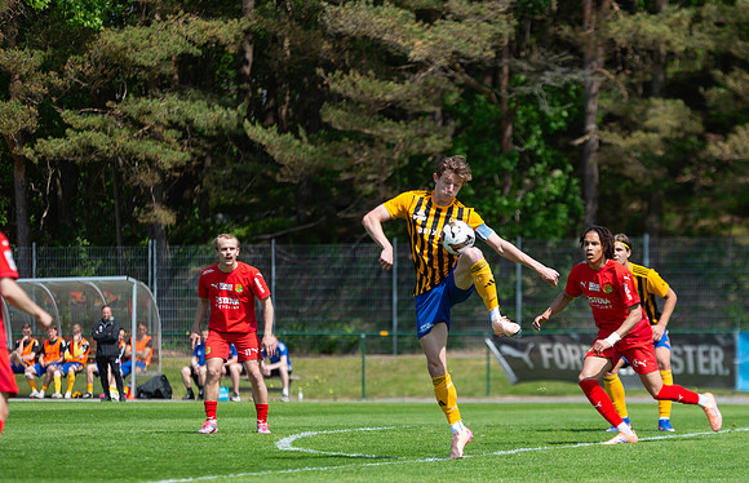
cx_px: 469
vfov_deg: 6.1
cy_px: 312
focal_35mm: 221
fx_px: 4555
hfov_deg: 9.4
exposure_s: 1/2000
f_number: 3.2
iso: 100
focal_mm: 160
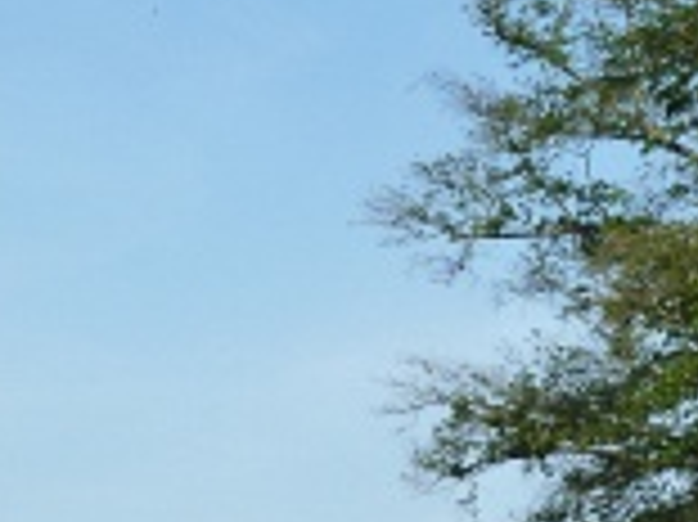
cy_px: 695
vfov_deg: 16.0
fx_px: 1753
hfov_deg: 22.5
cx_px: 338
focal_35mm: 87
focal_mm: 4.1
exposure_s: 1/400
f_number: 4
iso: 125
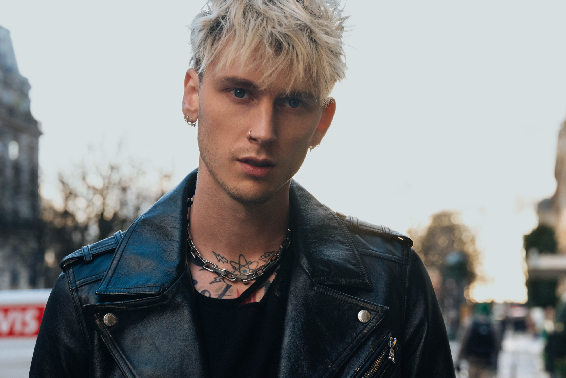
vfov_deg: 15.7
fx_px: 1368
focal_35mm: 87
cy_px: 189
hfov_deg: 23.4
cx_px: 283
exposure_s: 1/400
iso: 1600
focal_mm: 87
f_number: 7.1
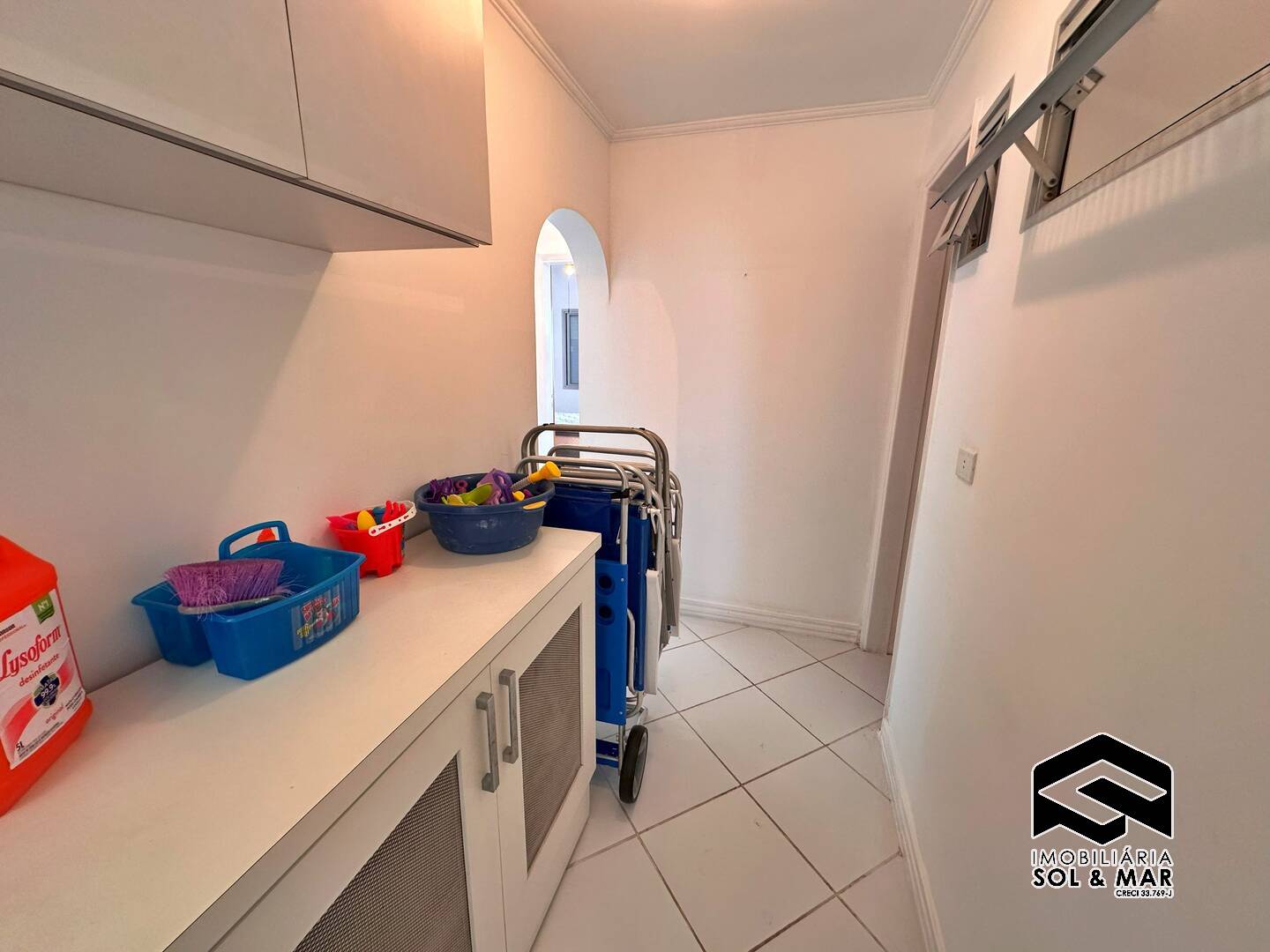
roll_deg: -1.1
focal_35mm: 14
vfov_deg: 85.7
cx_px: 635
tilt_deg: -13.1
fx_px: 514
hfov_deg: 102.1
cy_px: 476
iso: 160
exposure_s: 1/120
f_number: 2.2
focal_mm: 2.22
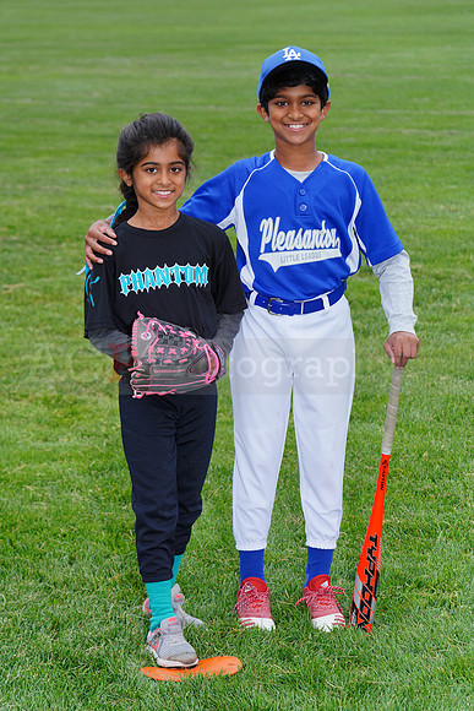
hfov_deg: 11.9
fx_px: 2270
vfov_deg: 17.8
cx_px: 237
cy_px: 356
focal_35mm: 115
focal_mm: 115
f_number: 8
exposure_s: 1/200
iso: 200
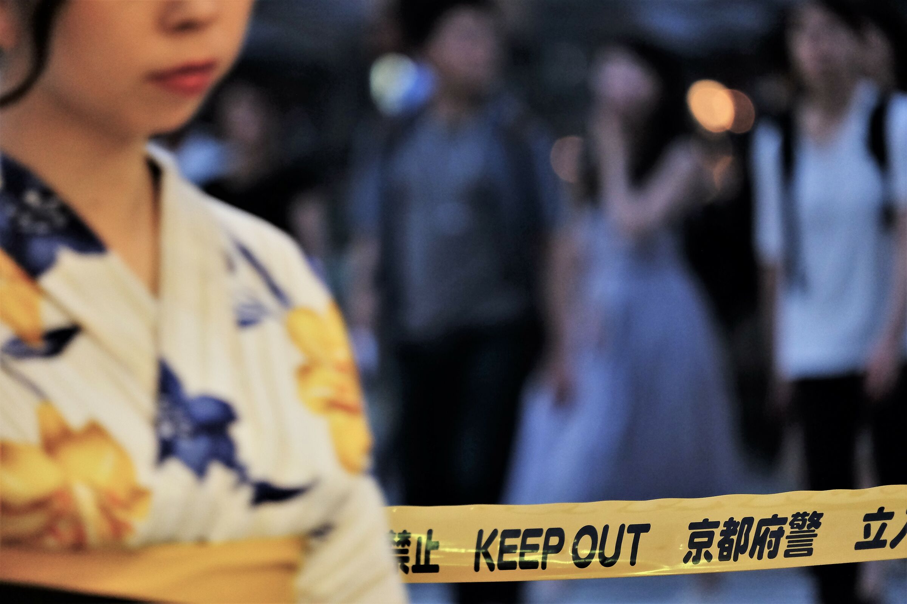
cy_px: 302
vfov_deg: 4.6
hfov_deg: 6.9
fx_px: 7558
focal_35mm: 300
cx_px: 454
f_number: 4.8
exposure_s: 1/125
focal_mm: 200
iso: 2000
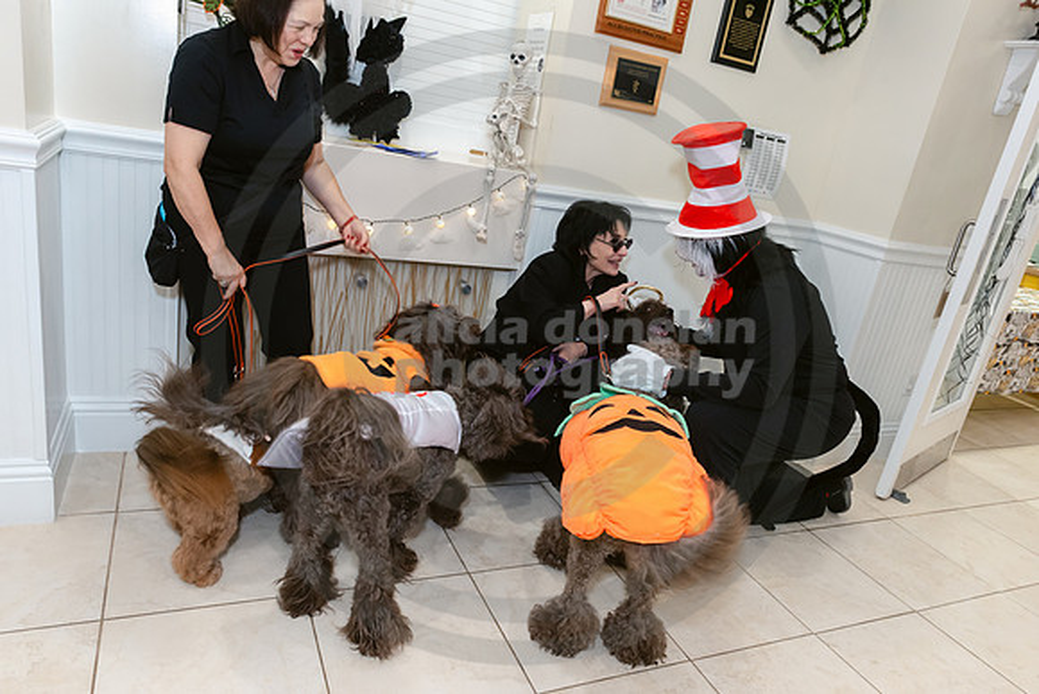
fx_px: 693
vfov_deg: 53.2
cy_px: 347
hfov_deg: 73.7
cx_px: 520
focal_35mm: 24
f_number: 9
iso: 2500
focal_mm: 24
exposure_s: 1/60
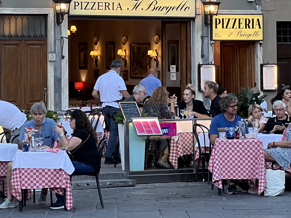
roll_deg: +0.4
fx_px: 1547
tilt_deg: +1.6
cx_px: -19
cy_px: 19
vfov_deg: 8.0
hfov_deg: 10.6
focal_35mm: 184
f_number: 2.8
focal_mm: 9
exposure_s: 1/121
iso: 200
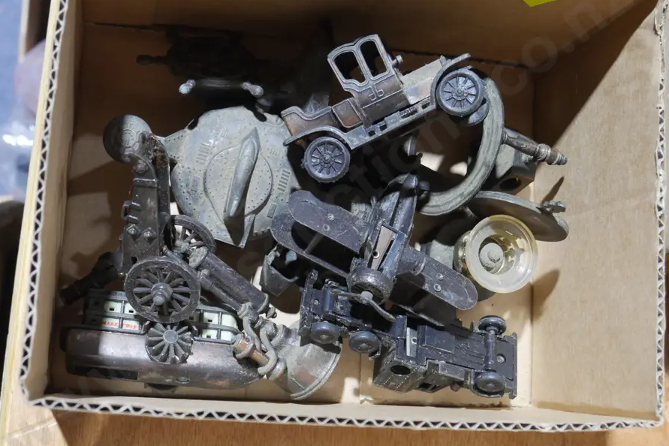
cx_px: 317
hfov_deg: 36.2
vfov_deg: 24.6
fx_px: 1022
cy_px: 221
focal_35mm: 55
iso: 1600
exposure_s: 1/60
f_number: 5.1
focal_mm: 23
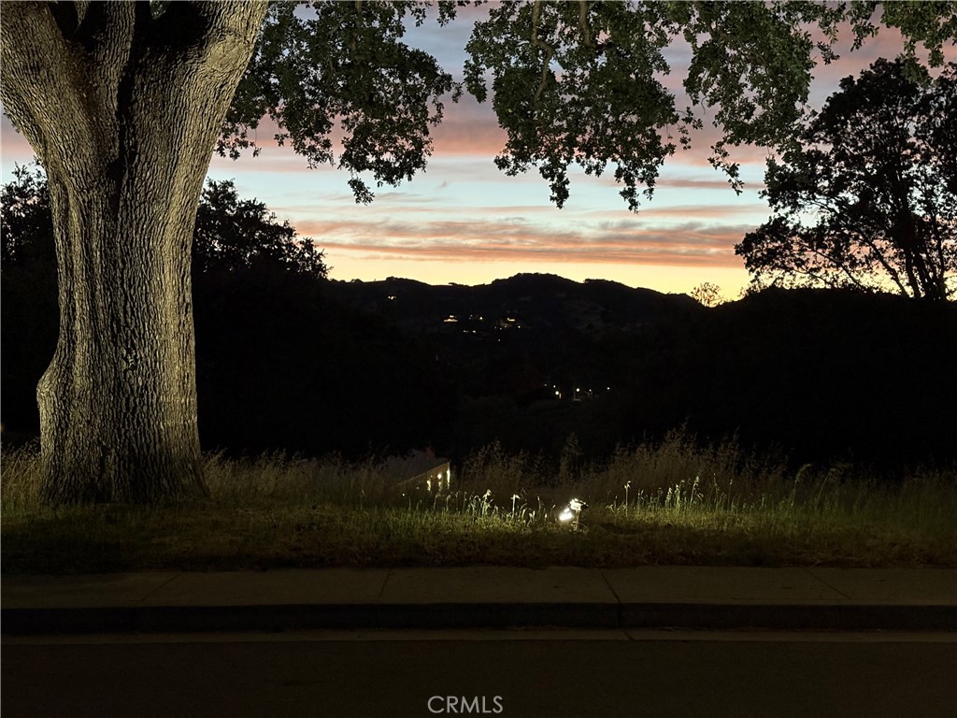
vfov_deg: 28.0
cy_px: 359
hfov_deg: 36.8
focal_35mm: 52
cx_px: 478
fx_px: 1438
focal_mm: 5.96
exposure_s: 1/24
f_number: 1.6
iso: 320
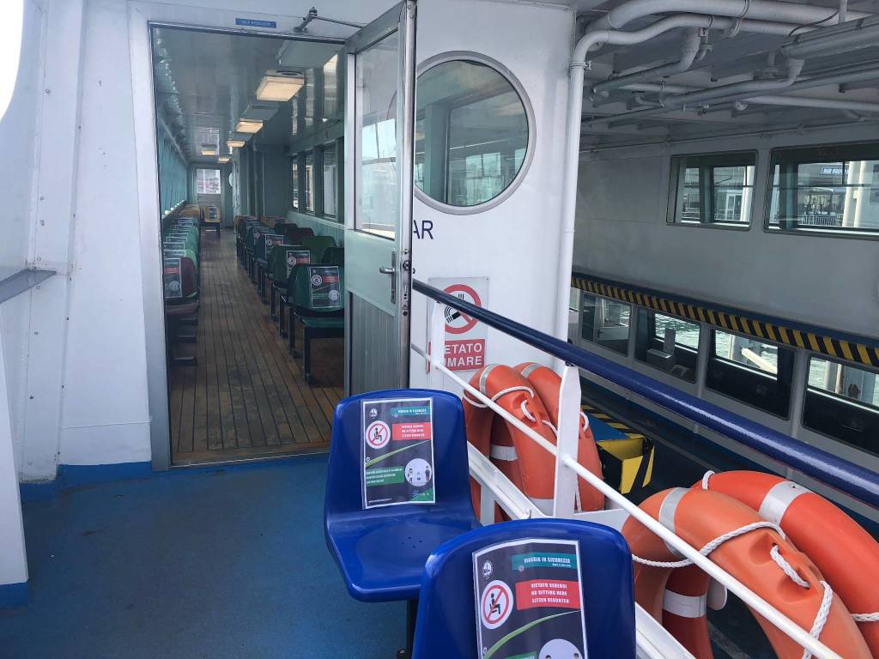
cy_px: 330
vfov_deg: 49.7
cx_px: 440
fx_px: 711
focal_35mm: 28
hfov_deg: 63.4
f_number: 1.8
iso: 20
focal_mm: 3.99
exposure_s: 1/436
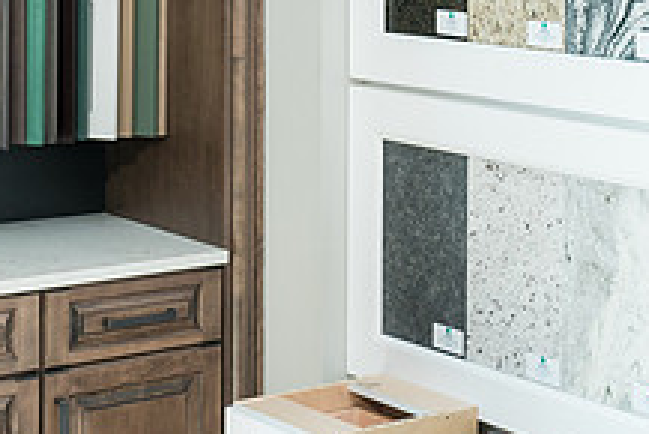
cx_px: 432
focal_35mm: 105
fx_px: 1894
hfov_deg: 19.4
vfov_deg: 12.7
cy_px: -124
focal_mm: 37
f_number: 8
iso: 200
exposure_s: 1/10
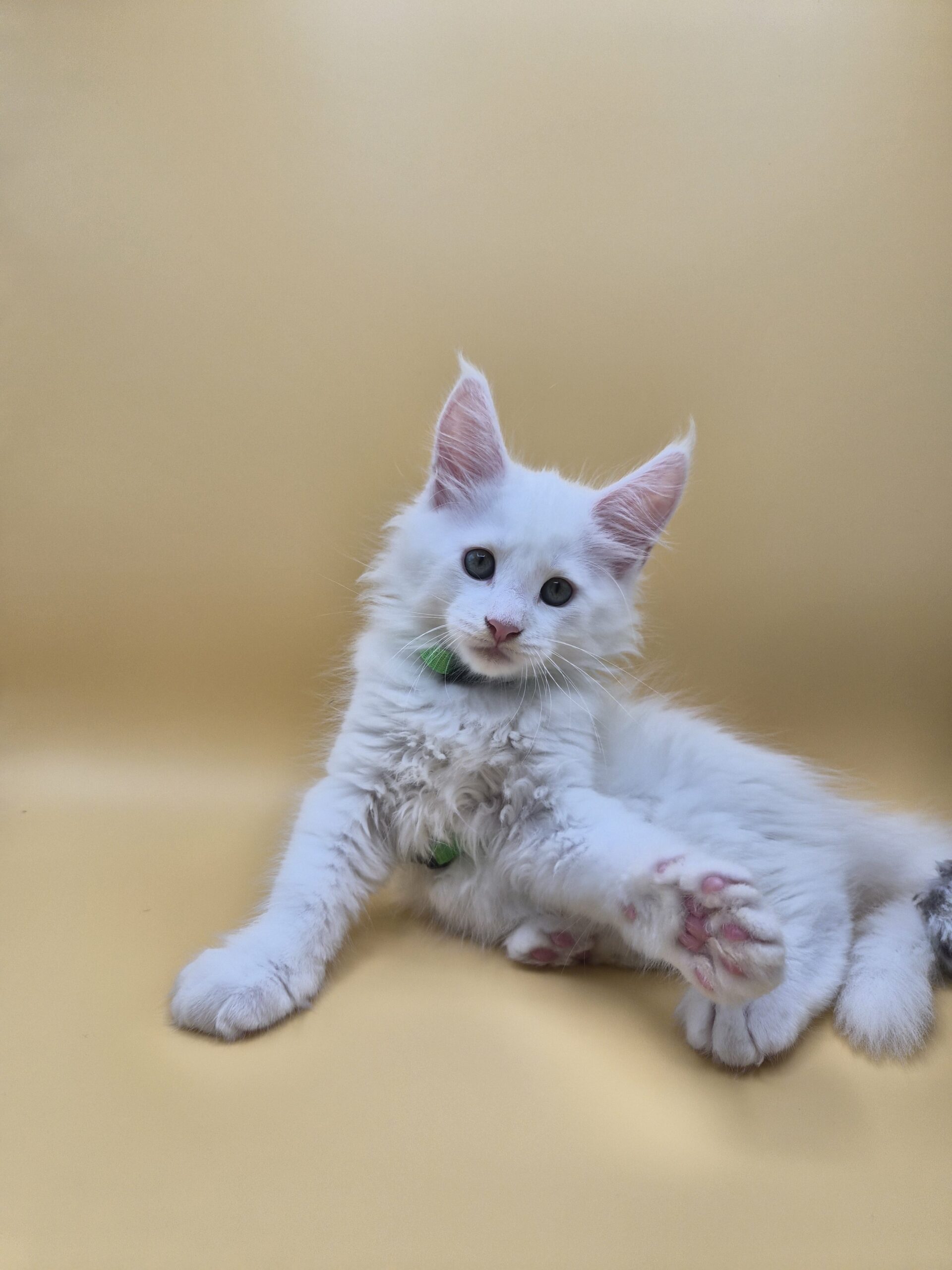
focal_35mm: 23
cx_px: 476
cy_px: 635
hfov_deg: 58.9
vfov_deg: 73.9
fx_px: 843
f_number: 1.8
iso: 80
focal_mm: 5.4
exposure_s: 1/1004
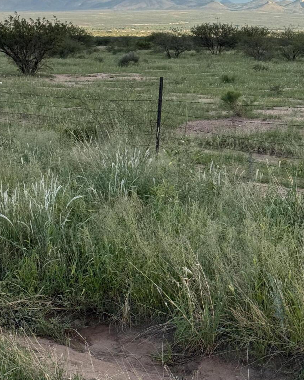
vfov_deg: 21.7
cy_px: 147
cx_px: 218
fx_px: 990
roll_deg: +1.4
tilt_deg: -7.6
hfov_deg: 17.4
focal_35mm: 88
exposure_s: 1/2415
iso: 80
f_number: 1.78
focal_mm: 6.76
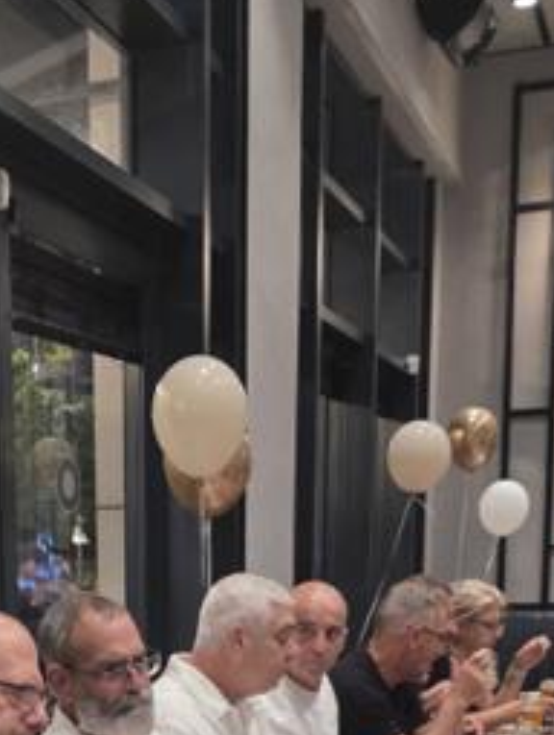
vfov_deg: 29.7
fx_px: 1277
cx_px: 156
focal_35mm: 60
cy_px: 755
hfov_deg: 24.3
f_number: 1.7
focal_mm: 6.3
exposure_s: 1/100
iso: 640
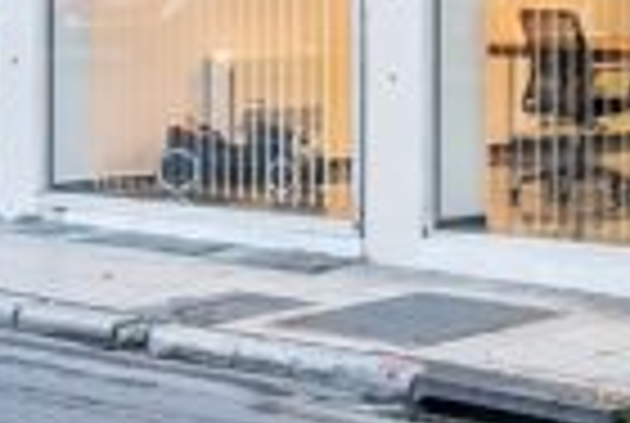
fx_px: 2924
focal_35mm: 167
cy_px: -225
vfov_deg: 8.1
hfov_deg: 11.7
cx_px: 954
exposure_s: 1/25
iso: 1000
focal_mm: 30.5
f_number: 11
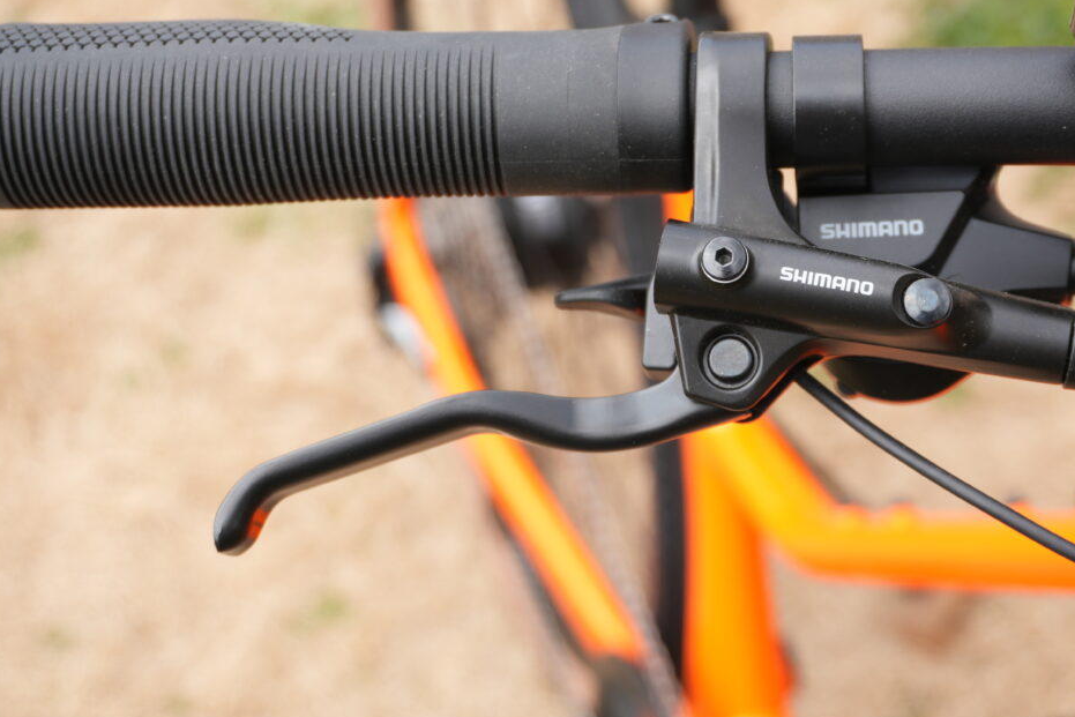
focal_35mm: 68
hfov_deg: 29.7
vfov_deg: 20.1
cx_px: 650
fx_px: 2020
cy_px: 263
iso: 200
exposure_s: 1/125
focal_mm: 35
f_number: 5.6
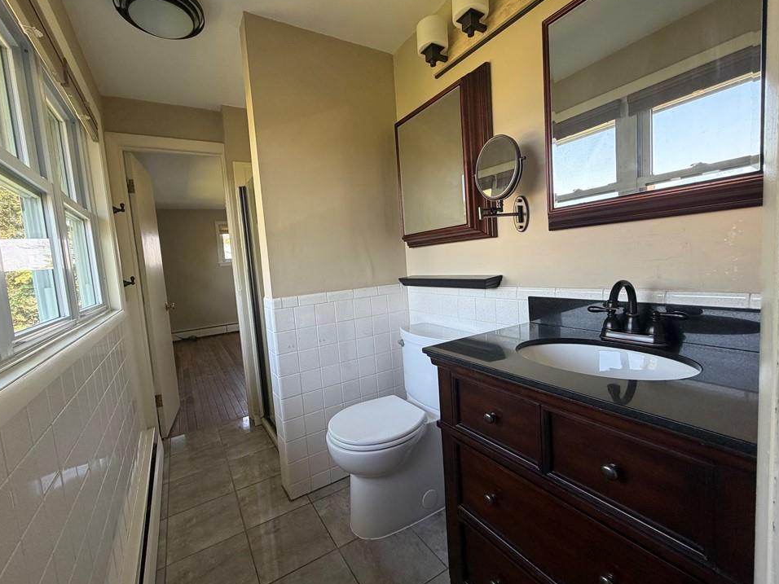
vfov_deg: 81.7
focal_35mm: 15
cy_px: 288
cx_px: 366
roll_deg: +4.6
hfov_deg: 98.1
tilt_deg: -4.7
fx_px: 338
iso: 200
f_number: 2.2
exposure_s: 1/121
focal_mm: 2.22
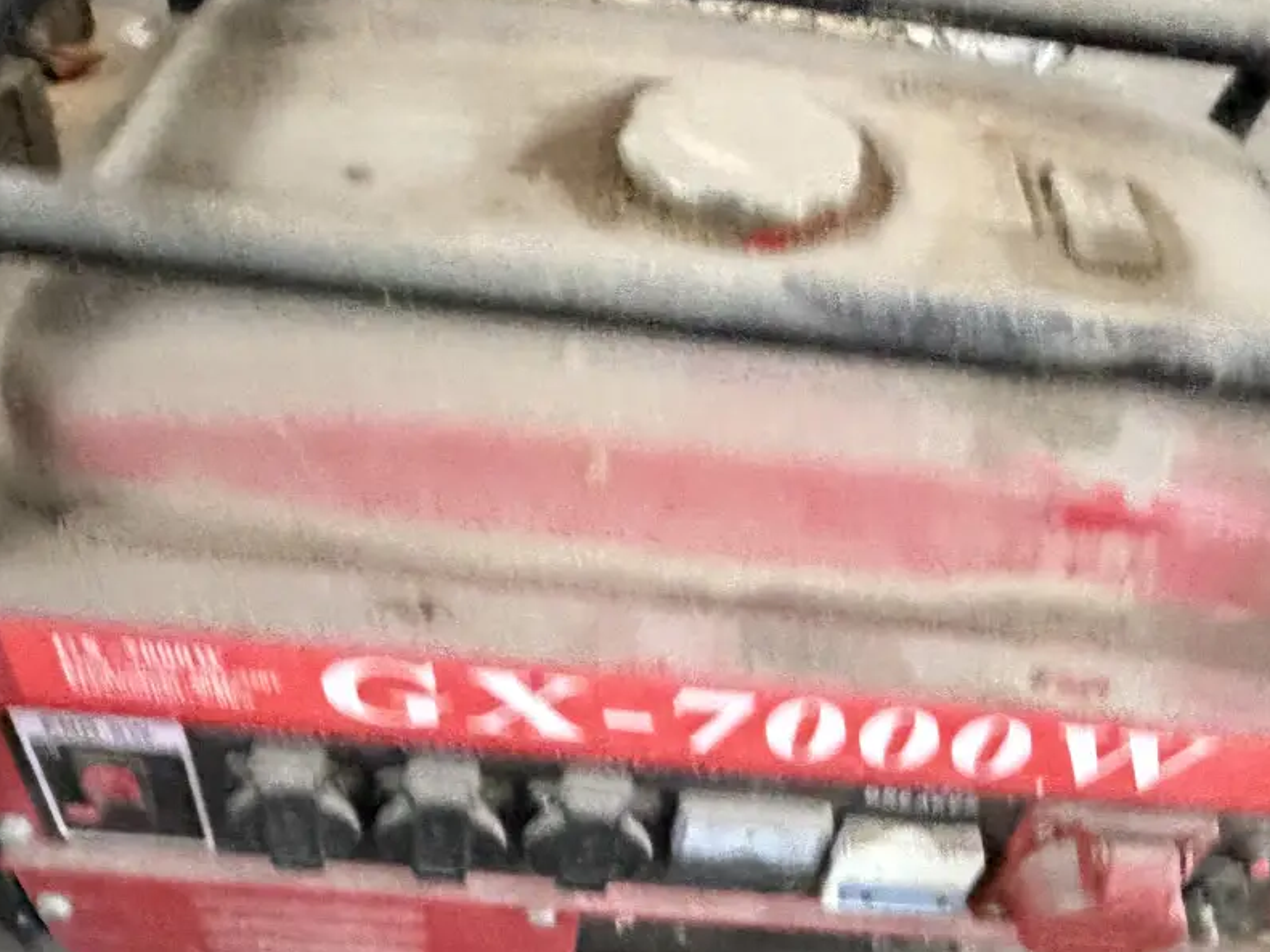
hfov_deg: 53.9
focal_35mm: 34
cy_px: 562
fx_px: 1247
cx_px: 679
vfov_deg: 41.6
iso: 1250
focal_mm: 2.22
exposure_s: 1/33
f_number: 2.2
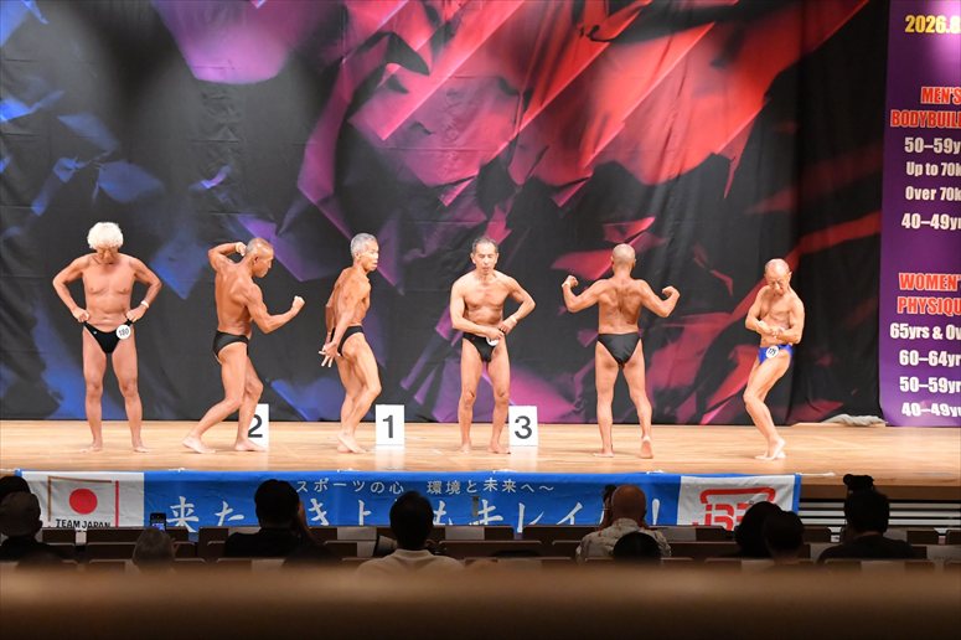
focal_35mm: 108
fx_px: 2882
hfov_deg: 18.9
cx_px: 480
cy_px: 320
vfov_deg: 12.7
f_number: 5.6
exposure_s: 1/400
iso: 9000
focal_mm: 72
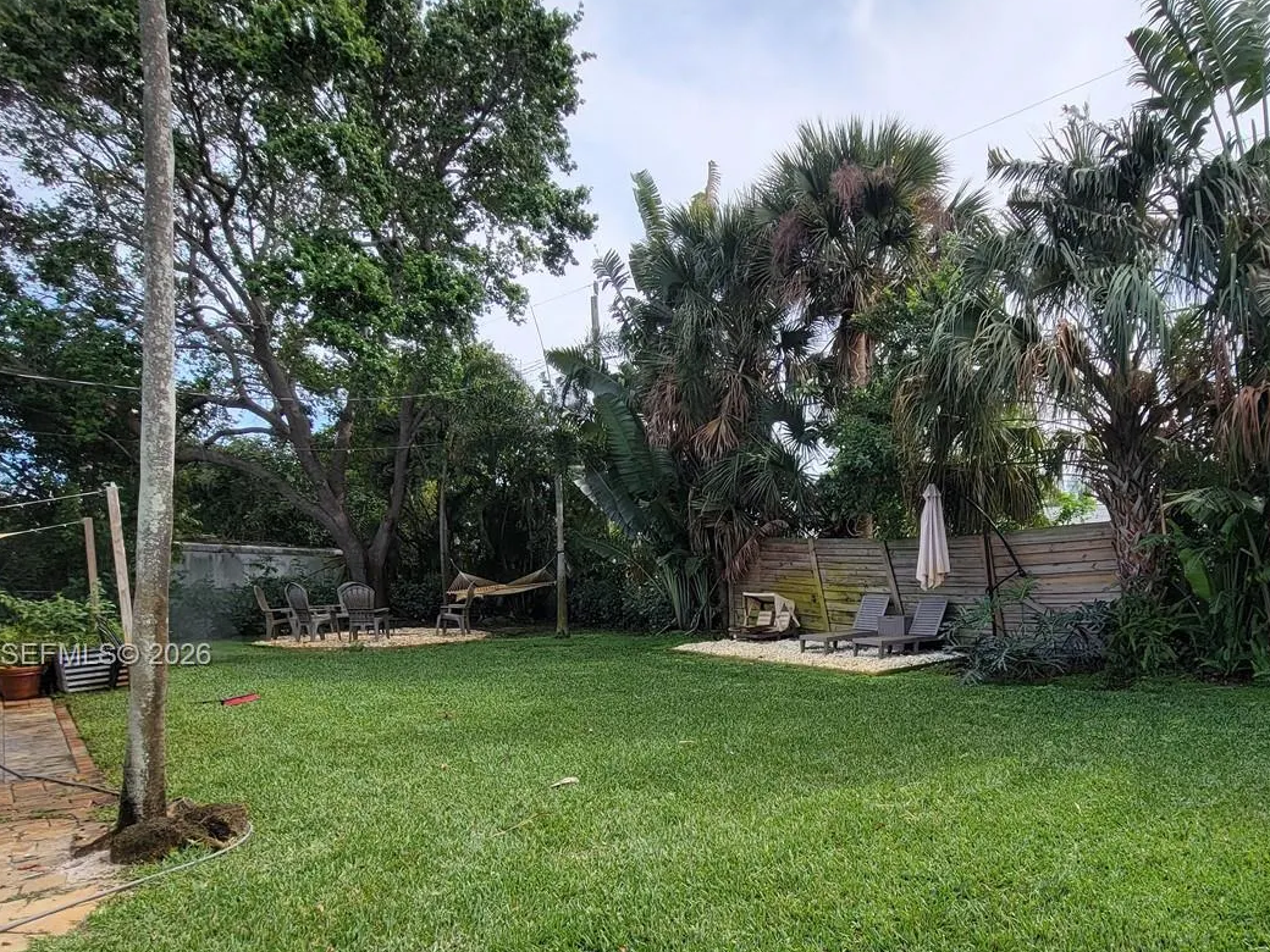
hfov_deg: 79.9
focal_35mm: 20
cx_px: 808
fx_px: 734
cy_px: 657
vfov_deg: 63.8
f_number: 2.2
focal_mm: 2.2
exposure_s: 1/794
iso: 50
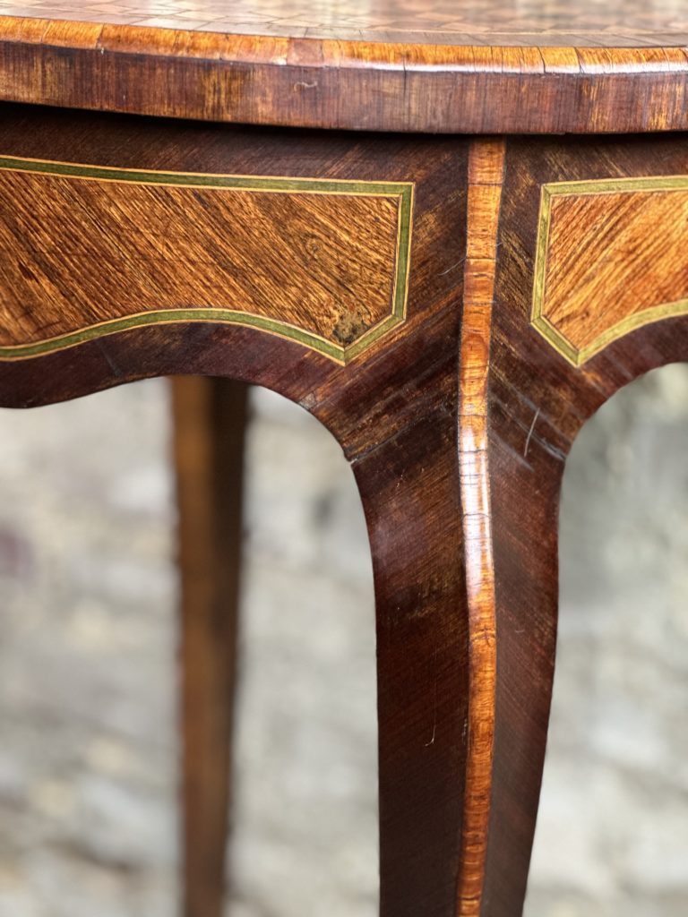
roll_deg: -1.4
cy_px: 458
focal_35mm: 77
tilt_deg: -17.7
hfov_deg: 19.1
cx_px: 344
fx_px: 2041
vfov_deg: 25.3
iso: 320
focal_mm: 9
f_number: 2.8
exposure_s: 1/33
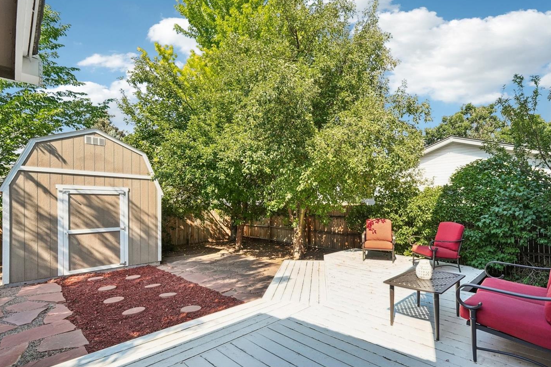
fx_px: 260
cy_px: 203
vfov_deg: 70.2
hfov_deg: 93.1
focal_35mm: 17
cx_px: 297
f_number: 8
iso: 800
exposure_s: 1/200
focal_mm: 10
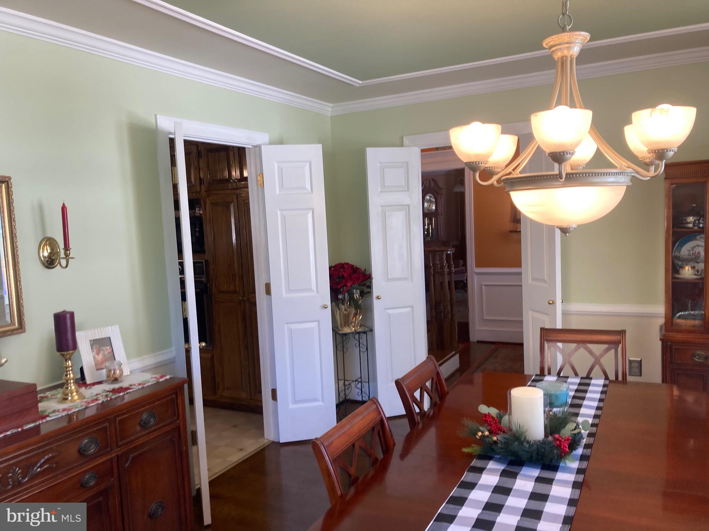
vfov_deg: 49.7
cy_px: 266
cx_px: 354
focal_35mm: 28
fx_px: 573
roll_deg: +1.9
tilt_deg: -4.7
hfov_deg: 63.4
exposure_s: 1/60
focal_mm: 3.99
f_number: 1.8
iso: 50
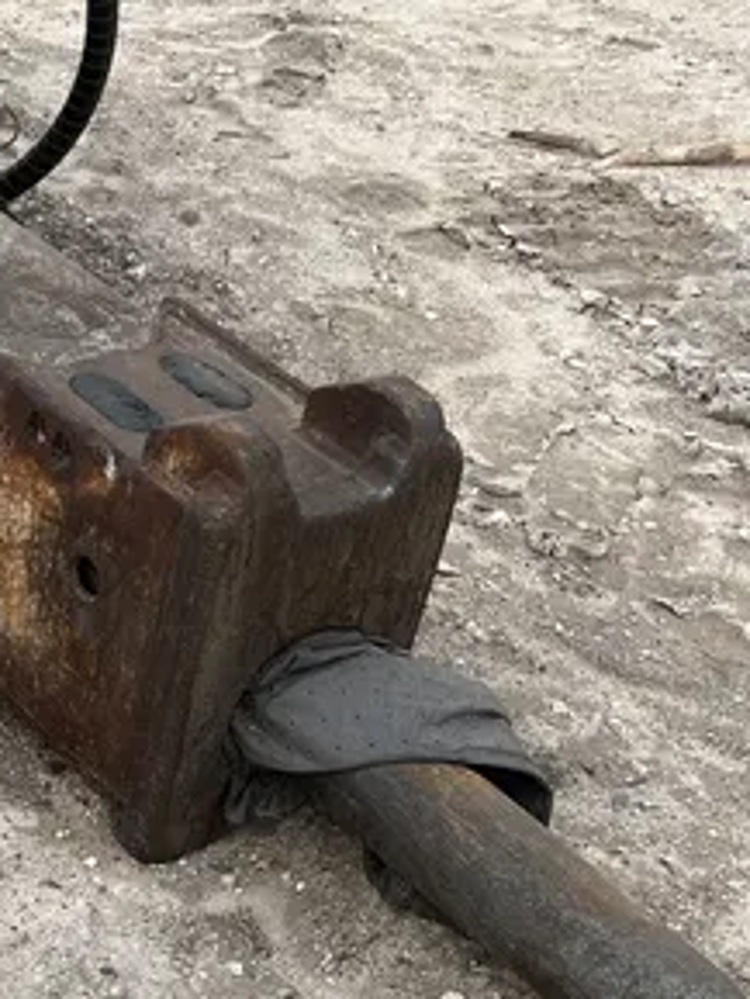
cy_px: 703
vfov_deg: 29.1
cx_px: -35
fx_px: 1905
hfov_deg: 21.3
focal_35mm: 66
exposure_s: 1/1309
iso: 50
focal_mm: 5.1
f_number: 1.6
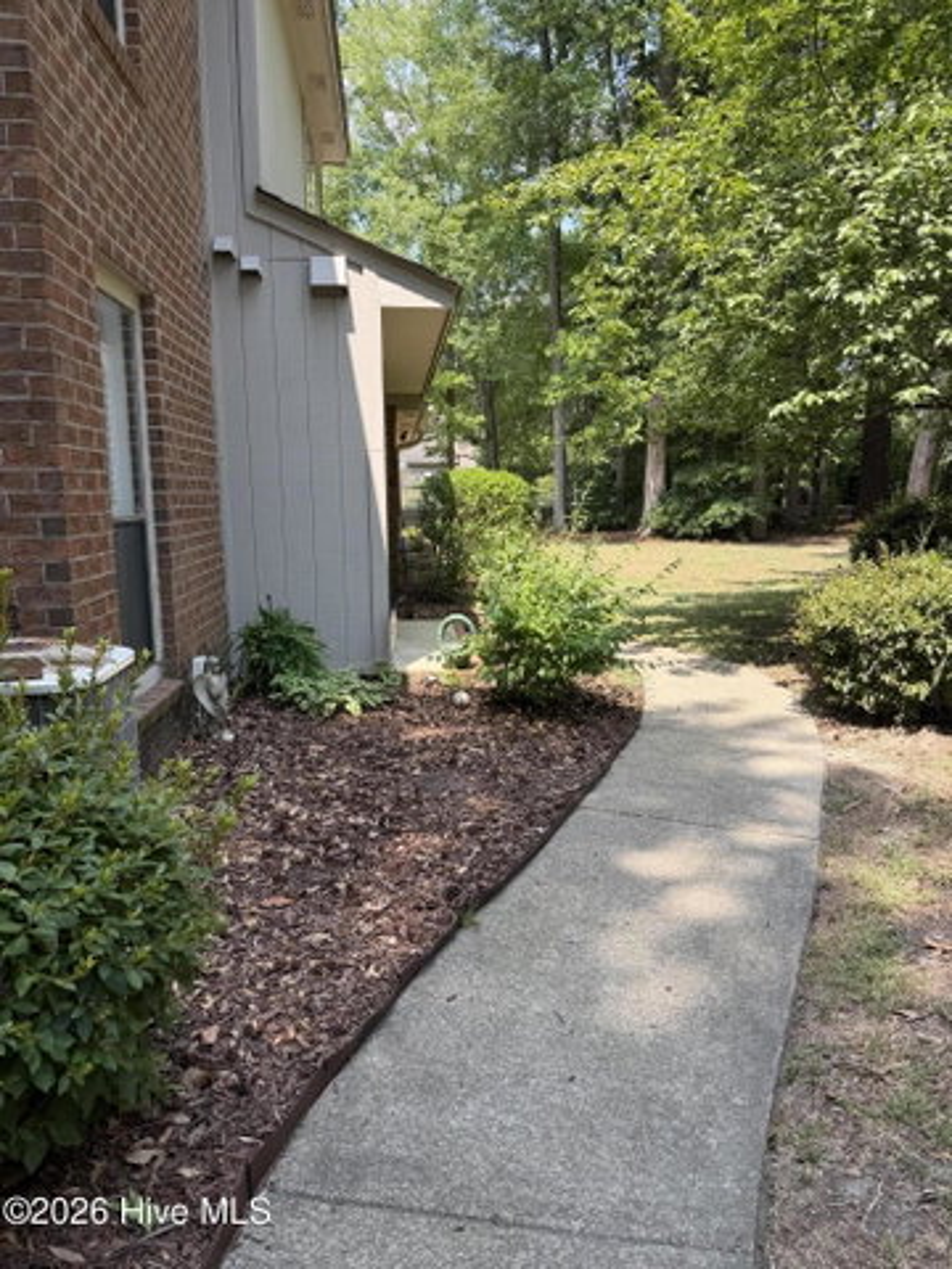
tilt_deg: -9.0
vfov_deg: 71.6
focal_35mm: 24
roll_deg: -2.0
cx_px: 476
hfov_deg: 56.8
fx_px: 880
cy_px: 634
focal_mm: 6.76
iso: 80
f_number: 1.78
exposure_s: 1/788
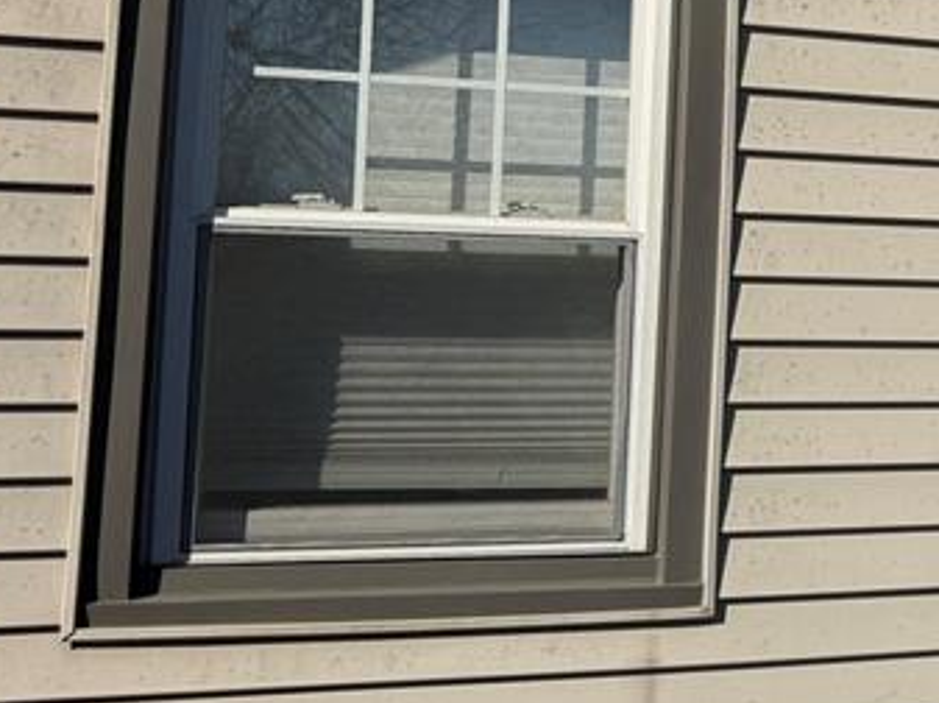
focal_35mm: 73
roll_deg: -0.8
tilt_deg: +6.7
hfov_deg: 22.6
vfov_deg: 20.0
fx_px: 1978
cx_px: 1343
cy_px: 204
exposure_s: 1/10309
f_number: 1.78
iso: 80
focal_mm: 6.76
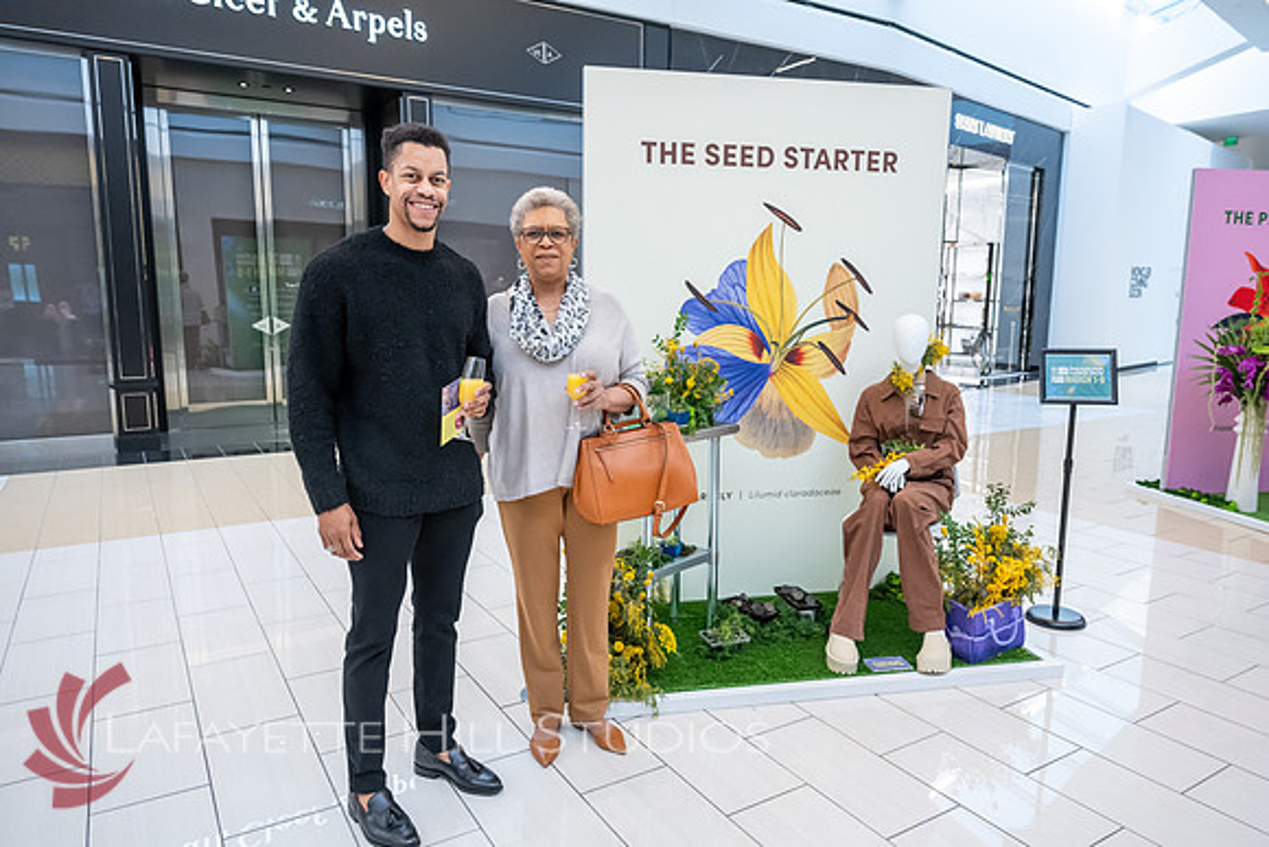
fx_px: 846
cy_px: 424
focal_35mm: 24
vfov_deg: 53.2
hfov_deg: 73.7
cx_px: 634
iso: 3200
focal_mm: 24
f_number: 4
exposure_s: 1/400
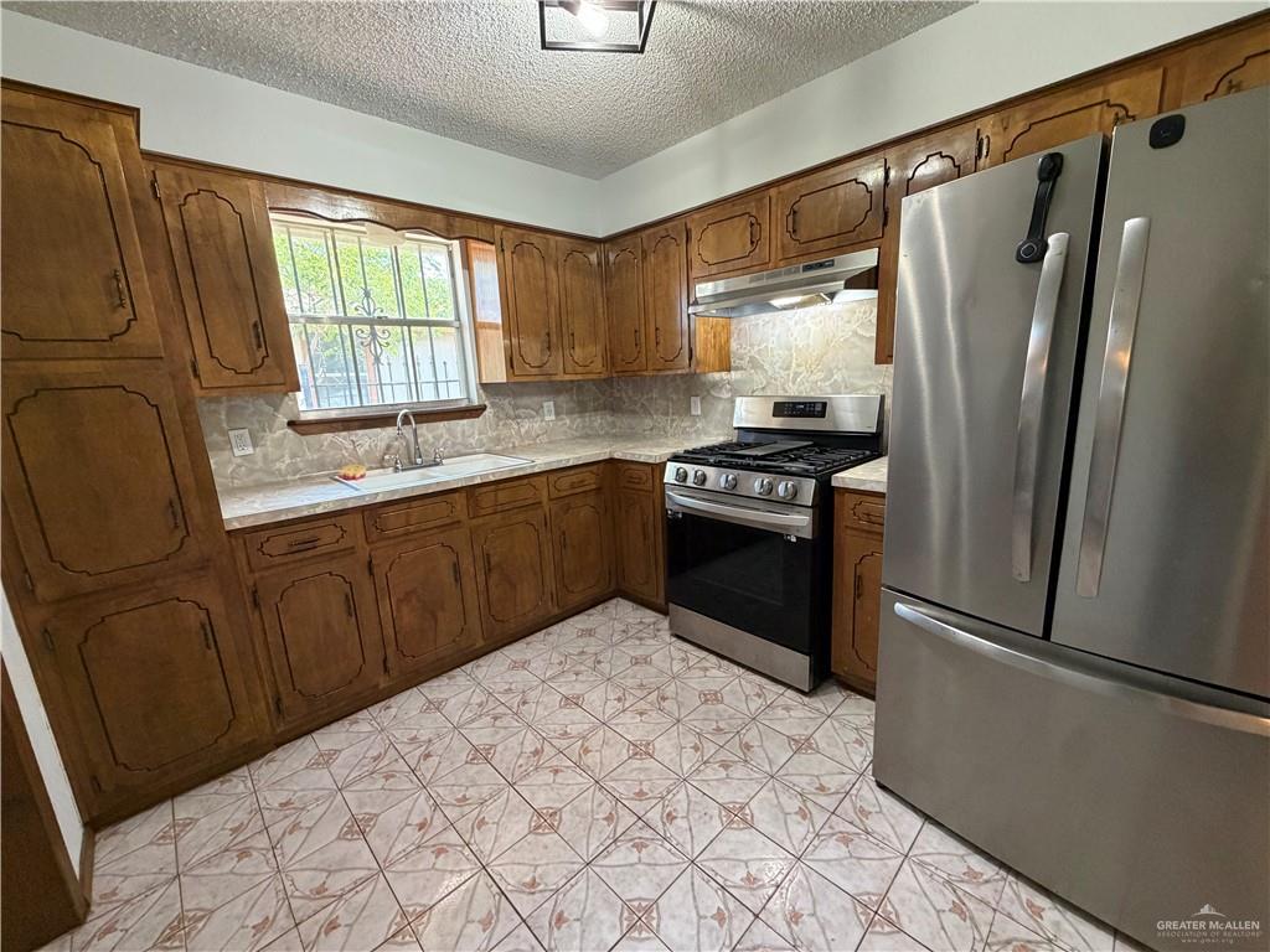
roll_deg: +3.0
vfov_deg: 85.7
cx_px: 635
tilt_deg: -11.9
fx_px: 514
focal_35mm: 14
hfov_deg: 102.1
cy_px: 476
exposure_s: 1/60
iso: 400
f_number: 2.2
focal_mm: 2.22
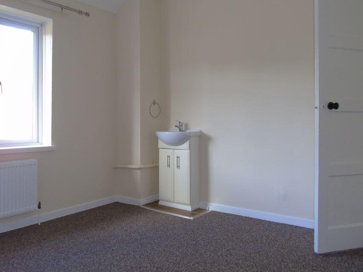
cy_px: 116
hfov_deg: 59.5
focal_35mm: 30
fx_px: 315
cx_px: 146
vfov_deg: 46.7
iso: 160
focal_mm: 4.4
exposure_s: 1/30
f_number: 3.4
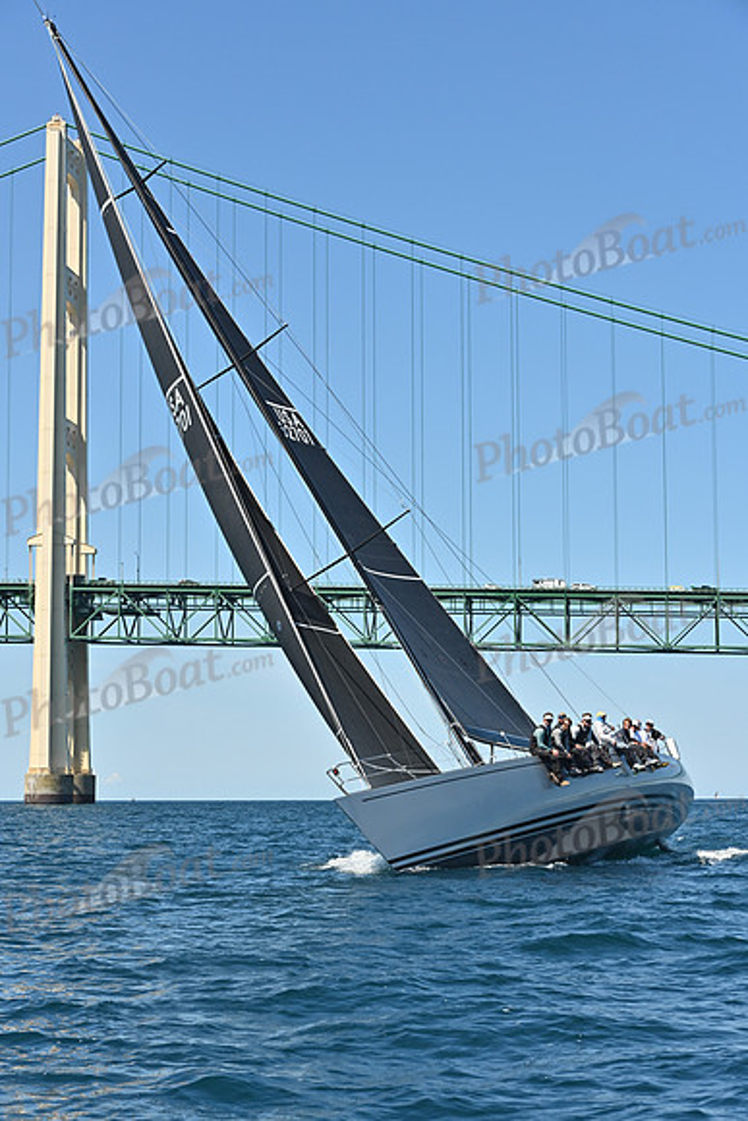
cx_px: 374
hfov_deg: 19.5
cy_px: 560
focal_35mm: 70
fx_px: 2180
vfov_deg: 28.8
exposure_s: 1/1000
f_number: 9
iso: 320
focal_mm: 70
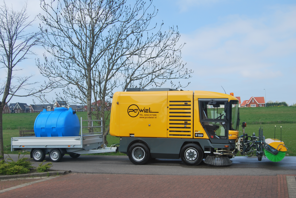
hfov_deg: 49.5
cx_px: 148
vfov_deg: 34.3
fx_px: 321
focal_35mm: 39
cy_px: 99
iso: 100
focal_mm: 26
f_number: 8
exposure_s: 1/250
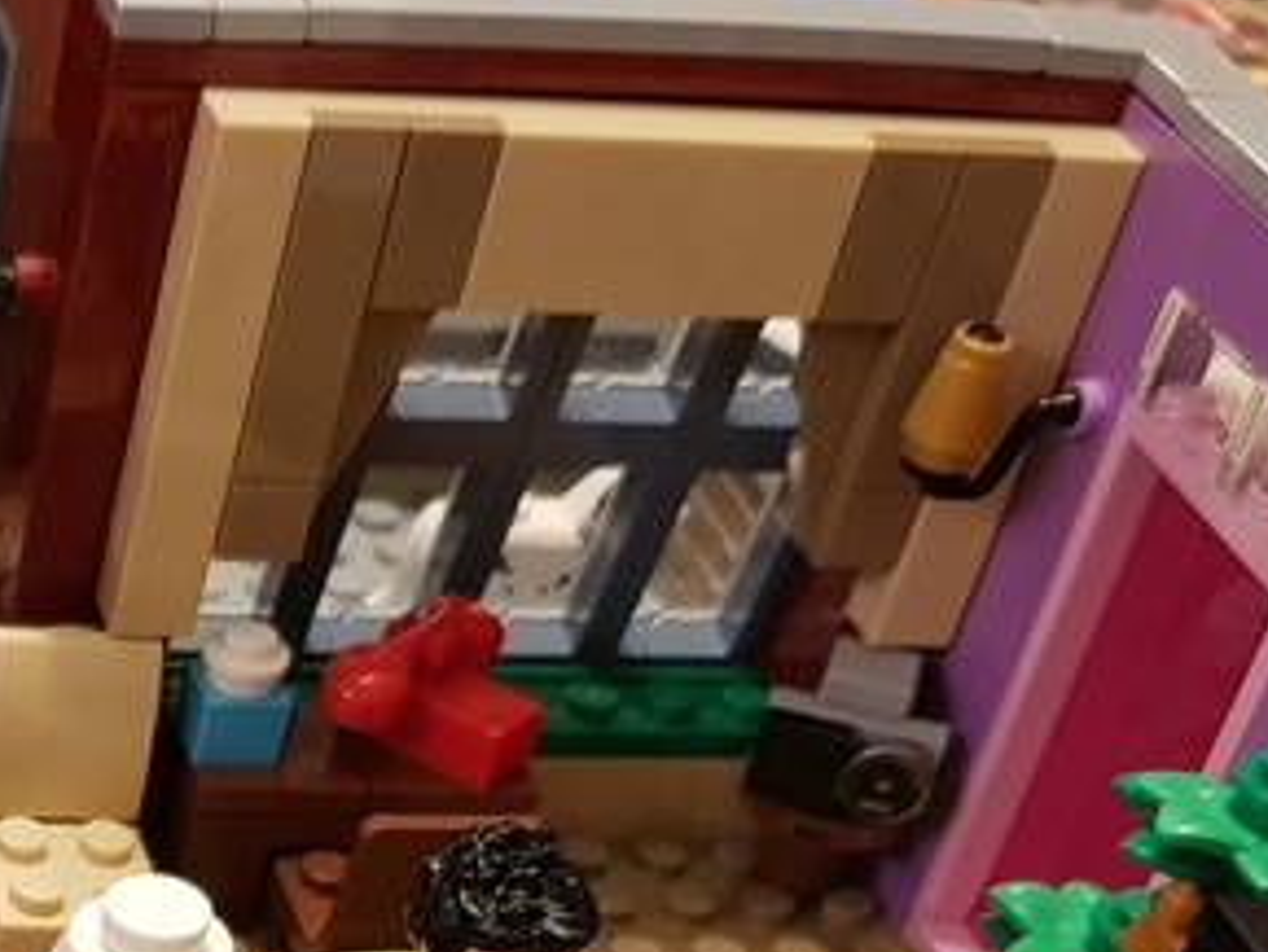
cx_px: -355
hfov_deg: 21.8
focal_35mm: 81
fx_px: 2968
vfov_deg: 17.1
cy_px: 1235
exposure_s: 1/20
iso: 250
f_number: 1.7
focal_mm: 4.2
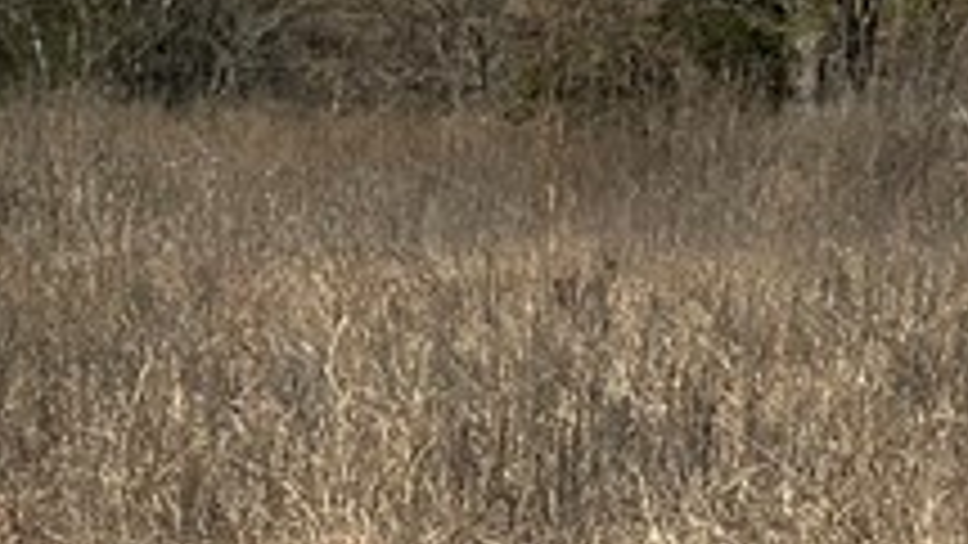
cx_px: 1184
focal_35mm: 249
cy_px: -198
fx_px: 6392
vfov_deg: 4.9
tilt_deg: +4.6
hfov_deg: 8.6
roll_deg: -2.2
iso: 100
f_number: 1.78
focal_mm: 6.86
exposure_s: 1/7092
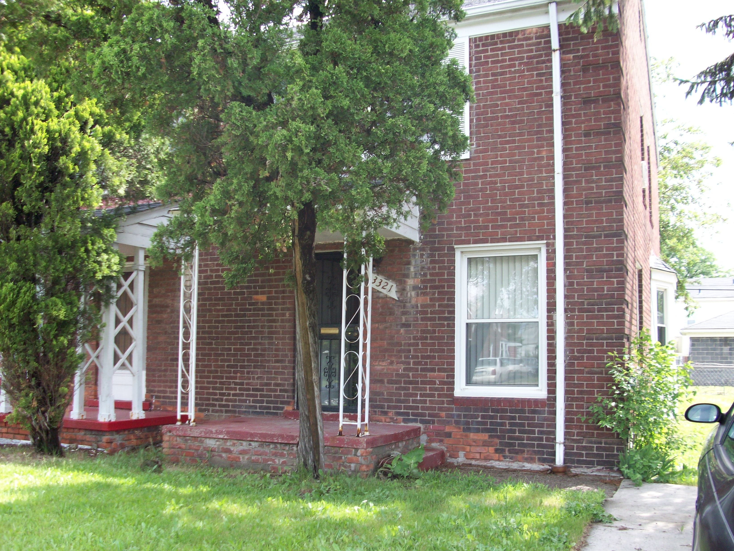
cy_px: 276
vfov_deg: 41.8
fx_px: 721
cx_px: 367
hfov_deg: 54.0
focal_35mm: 34
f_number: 2.8
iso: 64
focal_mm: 5.7
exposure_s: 1/153
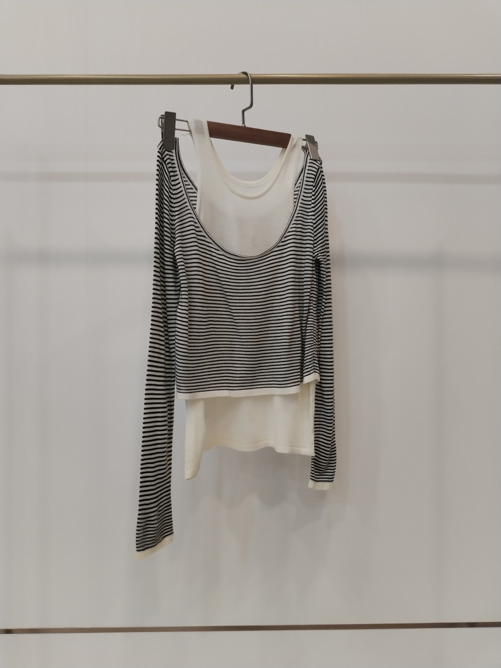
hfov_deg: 48.2
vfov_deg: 61.7
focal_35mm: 29
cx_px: 250
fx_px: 560
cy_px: 334
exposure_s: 1/60
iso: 246
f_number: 1.8
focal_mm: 4.75
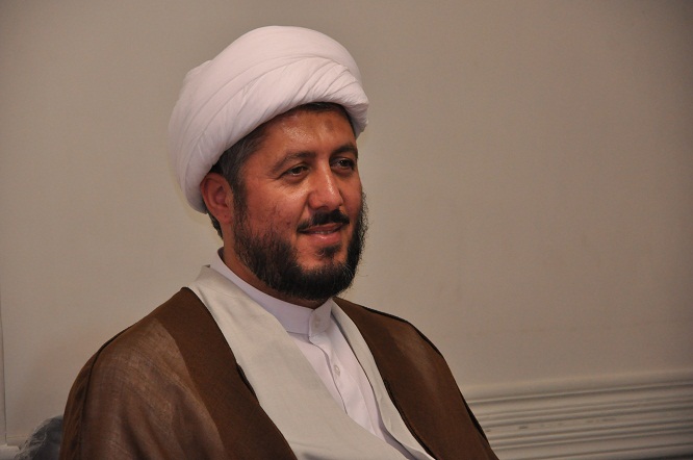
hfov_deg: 13.1
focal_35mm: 158
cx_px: 346
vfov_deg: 8.7
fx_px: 3027
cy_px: 230
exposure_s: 1/60
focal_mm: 105
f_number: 5.6
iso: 1250
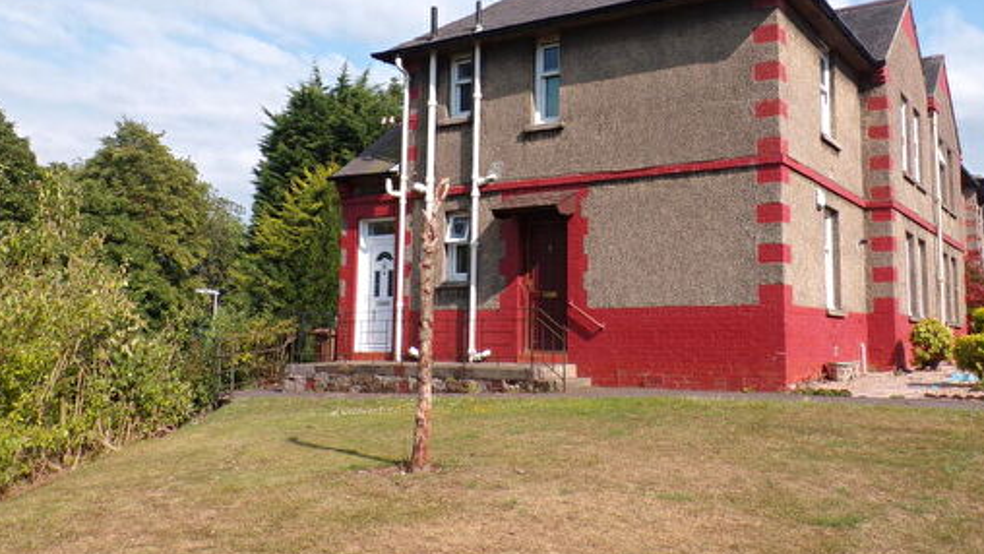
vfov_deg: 32.7
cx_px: 575
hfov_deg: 55.0
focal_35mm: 36
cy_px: 220
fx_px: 940
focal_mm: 4.3
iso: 80
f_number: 5.8
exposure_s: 1/280
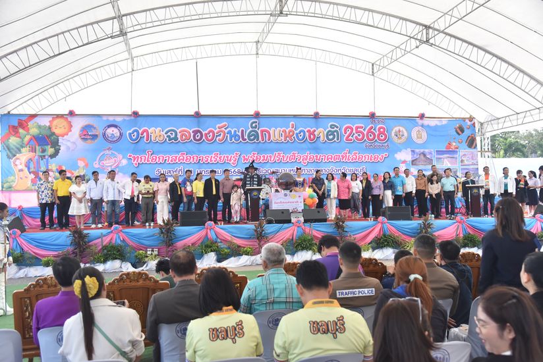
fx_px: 528
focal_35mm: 35
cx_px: 272
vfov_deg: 37.9
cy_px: 181
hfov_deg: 54.4
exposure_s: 1/1250
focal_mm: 35
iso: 1600
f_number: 4
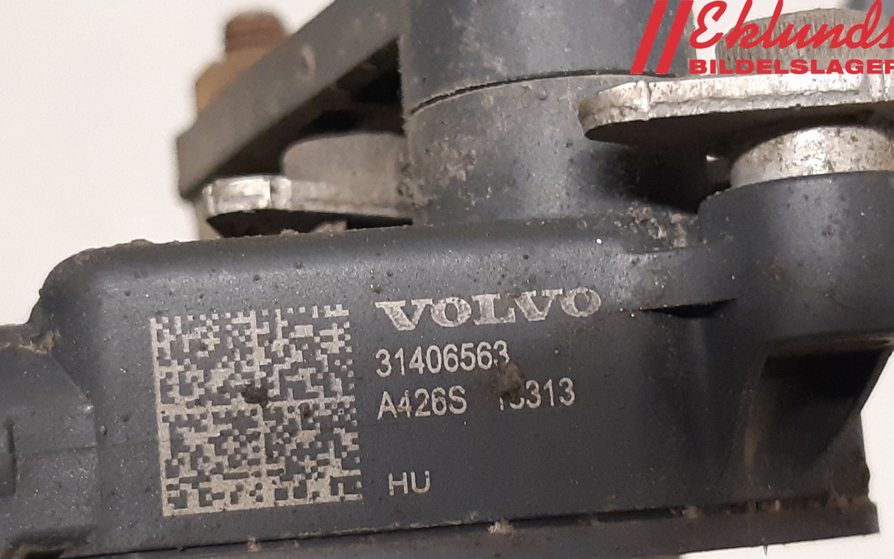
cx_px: 448
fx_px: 682
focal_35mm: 28
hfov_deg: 66.5
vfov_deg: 44.3
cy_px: 339
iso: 320
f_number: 1.7
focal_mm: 3.93
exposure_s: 1/50
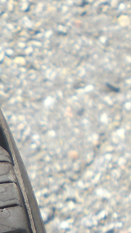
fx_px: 741
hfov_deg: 9.3
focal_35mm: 120
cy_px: 235
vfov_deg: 17.4
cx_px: -158
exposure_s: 1/320
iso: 50
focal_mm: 6.3
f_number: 3.1
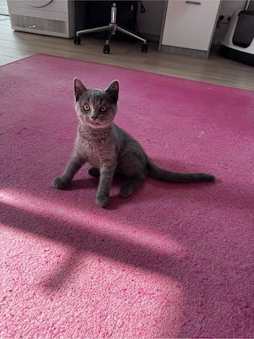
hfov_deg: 56.8
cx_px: 127
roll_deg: -7.4
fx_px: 235
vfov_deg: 71.6
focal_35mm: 24
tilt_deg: -36.6
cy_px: 170
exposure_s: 1/150
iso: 80
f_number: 1.78
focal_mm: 6.76
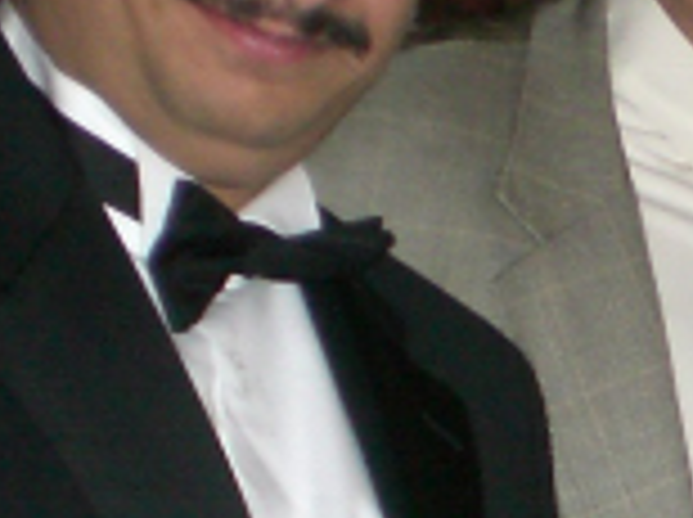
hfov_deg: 9.3
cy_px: 568
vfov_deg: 7.4
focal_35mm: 198
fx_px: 3958
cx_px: 1462
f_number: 3.1
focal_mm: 6.3
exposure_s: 1/60
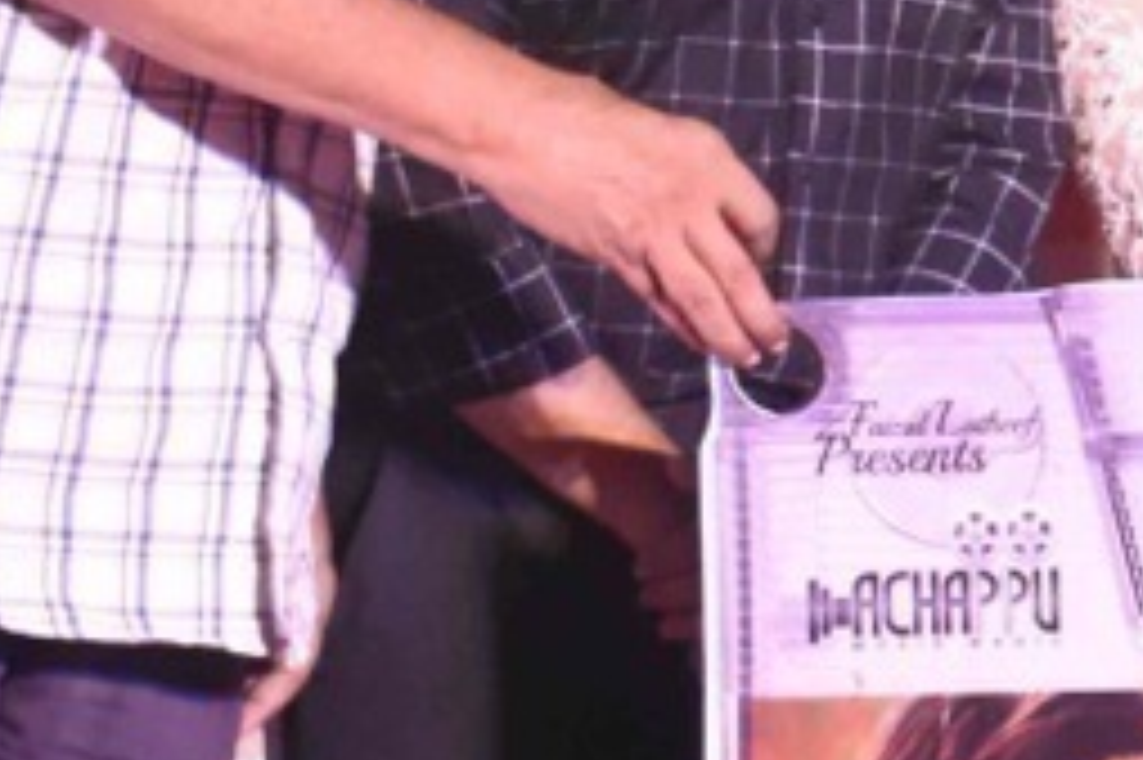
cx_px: 2268
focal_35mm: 182
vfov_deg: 7.5
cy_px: 326
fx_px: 5775
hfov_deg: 10.4
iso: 3200
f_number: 6.3
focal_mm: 22
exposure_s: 1/125
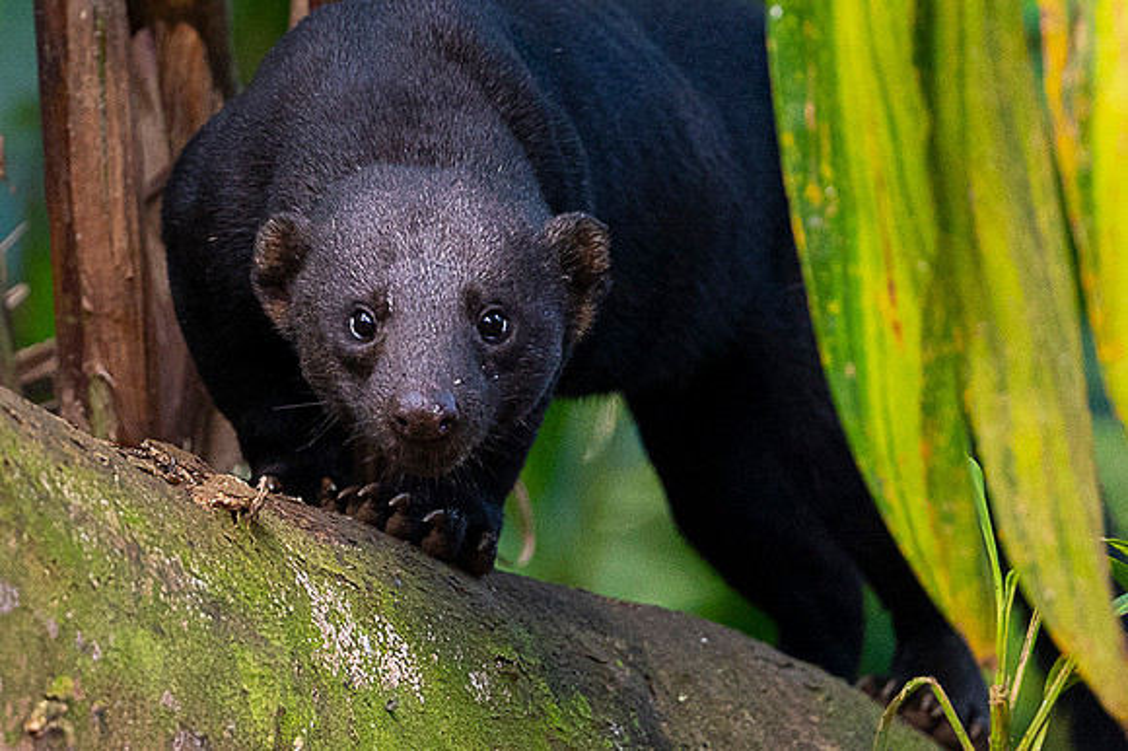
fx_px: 32313
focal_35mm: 1032
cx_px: 323
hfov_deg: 2.0
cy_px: 226
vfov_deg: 1.3
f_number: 4
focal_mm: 320
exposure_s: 1/500
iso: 2500
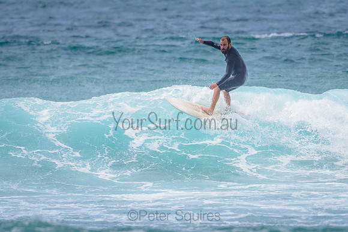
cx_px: 182
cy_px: 137
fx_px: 4741
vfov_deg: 2.8
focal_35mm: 490
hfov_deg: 4.2
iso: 125
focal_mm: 400
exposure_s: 1/2000
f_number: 5.6
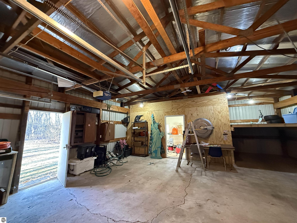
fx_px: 120
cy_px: 112
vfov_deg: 85.7
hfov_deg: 102.1
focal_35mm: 14
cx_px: 148
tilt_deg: +9.6
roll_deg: +0.3
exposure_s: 1/60
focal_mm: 2.22
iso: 640
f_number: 2.2
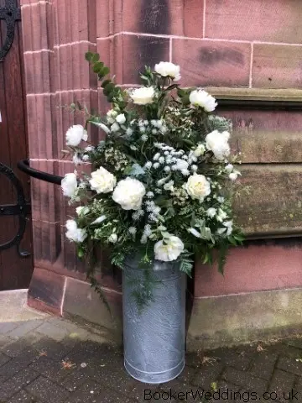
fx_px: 326
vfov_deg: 63.4
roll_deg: +1.4
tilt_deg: -9.0
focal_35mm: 28
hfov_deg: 49.7
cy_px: 202
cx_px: 151
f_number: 1.8
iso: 25
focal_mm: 4
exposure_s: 1/100
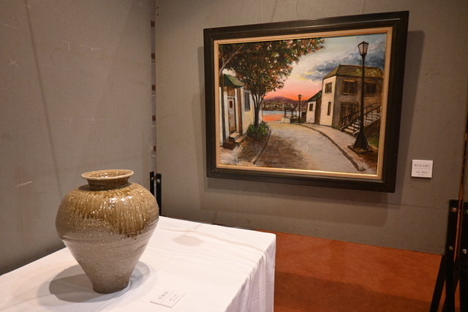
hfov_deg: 73.7
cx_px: 234
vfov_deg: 53.2
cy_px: 156
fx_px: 312
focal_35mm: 24
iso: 1400
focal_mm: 16
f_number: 3.5
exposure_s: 1/125
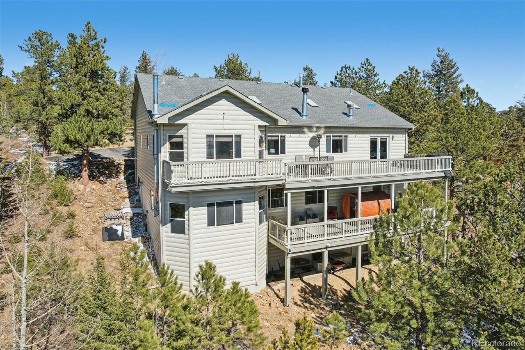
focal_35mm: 22
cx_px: 262
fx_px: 321
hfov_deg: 78.6
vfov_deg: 57.2
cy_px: 175
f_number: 2.8
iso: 100
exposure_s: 1/2500
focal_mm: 8.4
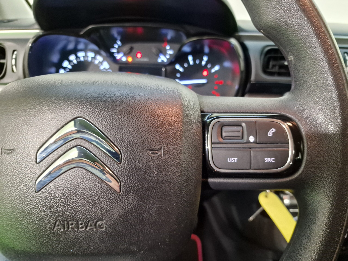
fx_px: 231
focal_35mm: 23
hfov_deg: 73.9
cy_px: 130
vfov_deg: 58.9
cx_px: 174
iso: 400
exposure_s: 1/33
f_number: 1.8
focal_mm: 6.4
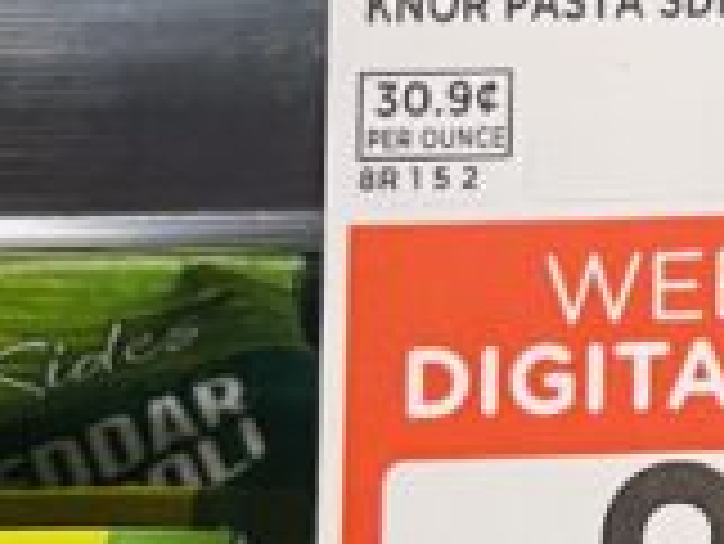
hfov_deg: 11.4
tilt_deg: -23.0
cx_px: 1133
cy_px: -800
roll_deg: -0.1
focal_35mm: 165
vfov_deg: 8.2
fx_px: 3454
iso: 100
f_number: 1.6
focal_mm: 4.2
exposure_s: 1/43
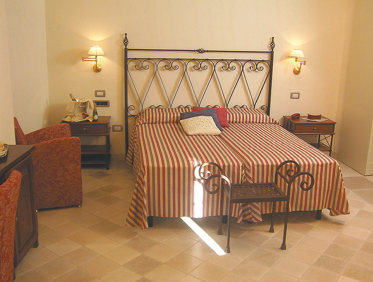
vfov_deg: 39.8
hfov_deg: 51.2
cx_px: 186
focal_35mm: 36
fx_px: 389
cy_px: 141
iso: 100
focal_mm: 5.54
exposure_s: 1/94.5
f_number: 2.76
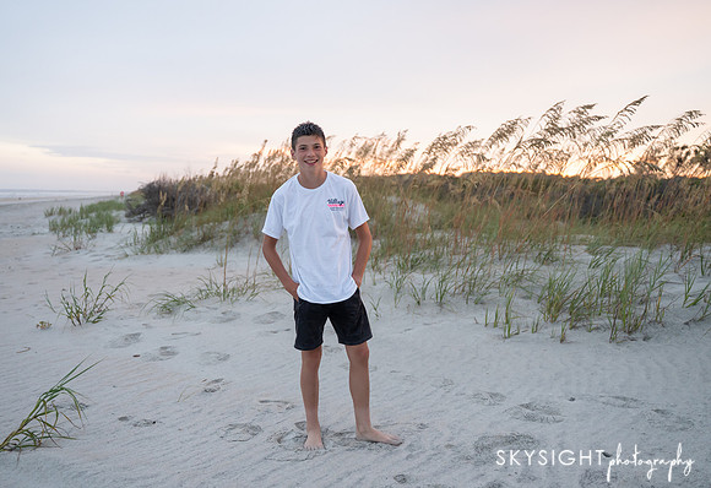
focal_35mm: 33
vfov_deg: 40.7
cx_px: 335
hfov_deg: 56.7
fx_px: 658
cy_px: 237
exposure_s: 1/80
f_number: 2.8
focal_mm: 31.5
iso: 2000
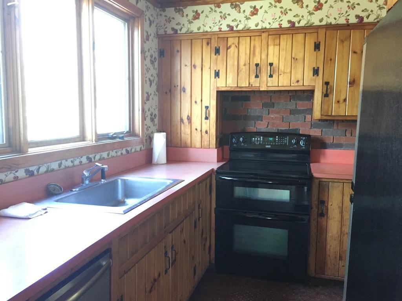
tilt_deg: -4.8
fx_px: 337
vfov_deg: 48.2
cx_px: 201
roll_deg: -1.5
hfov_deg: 61.7
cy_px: 150
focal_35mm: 29
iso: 250
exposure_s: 1/30
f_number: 2.2
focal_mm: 4.15
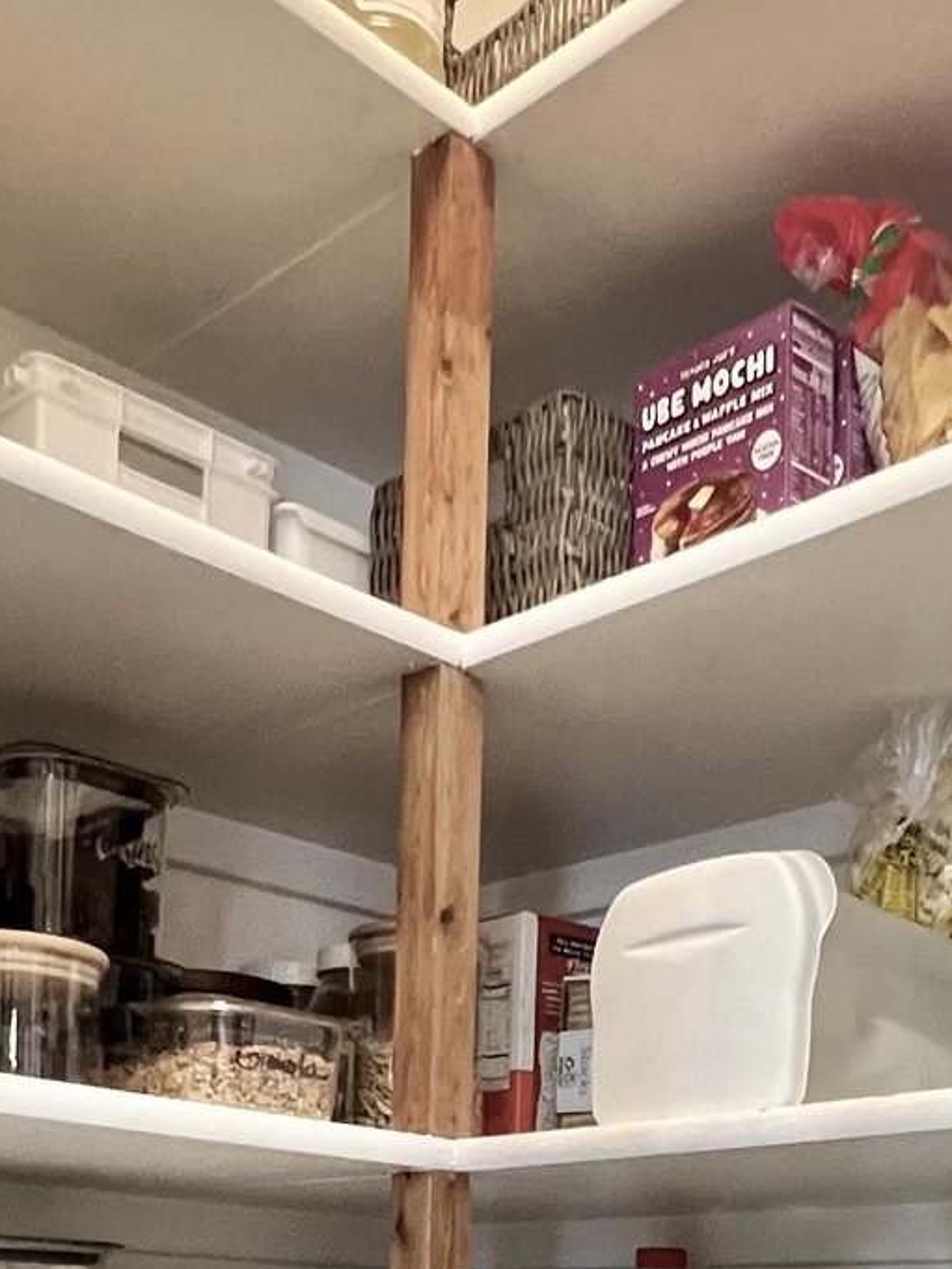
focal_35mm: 44
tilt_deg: -3.6
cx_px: 468
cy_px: 1474
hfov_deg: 32.9
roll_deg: -0.2
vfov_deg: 35.2
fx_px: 1613
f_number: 1.8
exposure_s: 1/60
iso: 500
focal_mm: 1.57
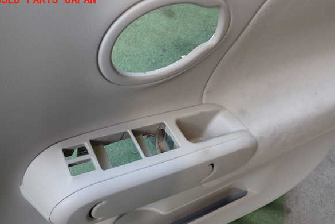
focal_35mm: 32
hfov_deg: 58.7
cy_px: 122
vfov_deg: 41.1
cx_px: 164
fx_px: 298
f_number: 2.3
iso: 200
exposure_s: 1/100
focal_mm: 5.4
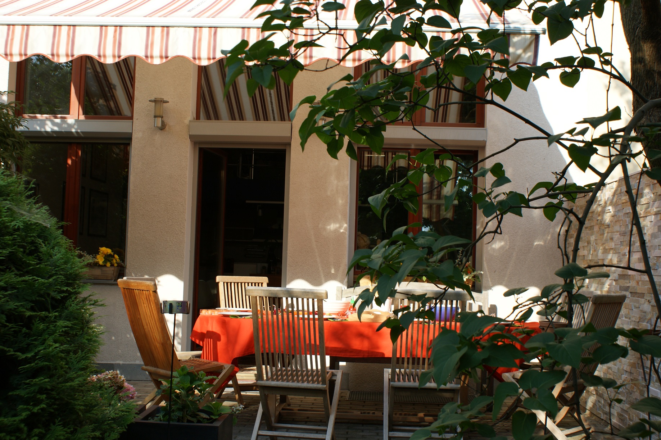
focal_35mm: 42
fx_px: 771
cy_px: 220
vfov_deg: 31.9
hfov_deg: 46.4
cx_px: 330
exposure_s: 1/100
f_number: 6.3
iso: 100
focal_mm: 28
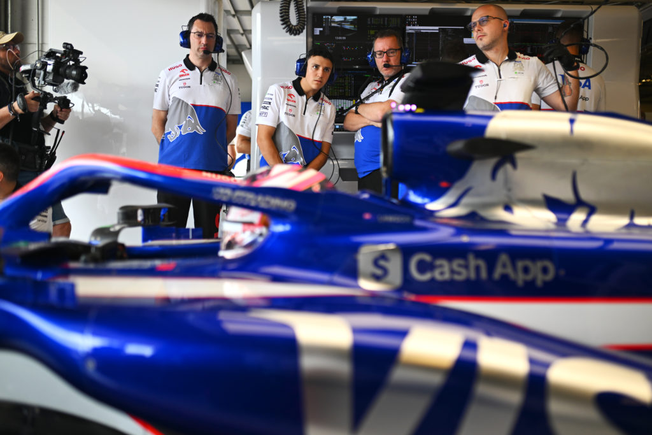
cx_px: 326
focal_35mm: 35
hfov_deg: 54.4
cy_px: 218
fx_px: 634
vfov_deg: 37.9
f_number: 2
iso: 400
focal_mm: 35
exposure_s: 1/2000
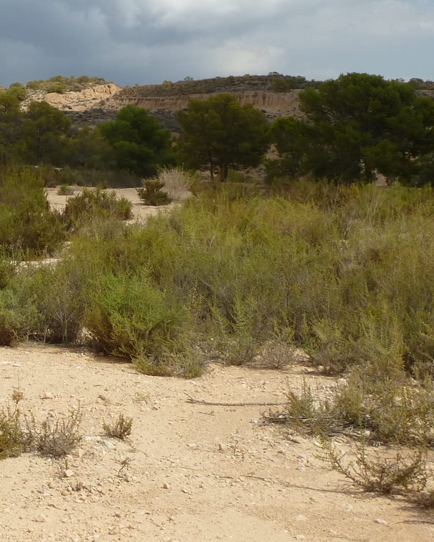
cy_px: 123
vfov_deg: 27.4
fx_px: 1091
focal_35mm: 68
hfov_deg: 21.2
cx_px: -65
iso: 100
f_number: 4
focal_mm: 5.4
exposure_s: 1/1600
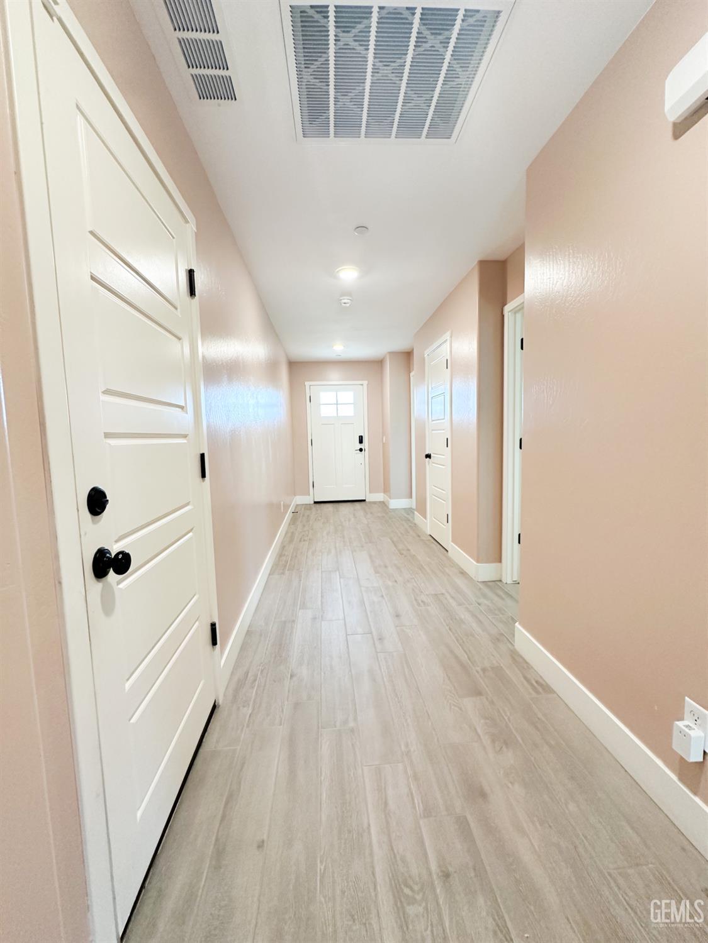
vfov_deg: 102.1
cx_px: 354
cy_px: 472
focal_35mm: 14
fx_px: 382
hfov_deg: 85.7
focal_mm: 2.22
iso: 320
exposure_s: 1/120
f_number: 2.2
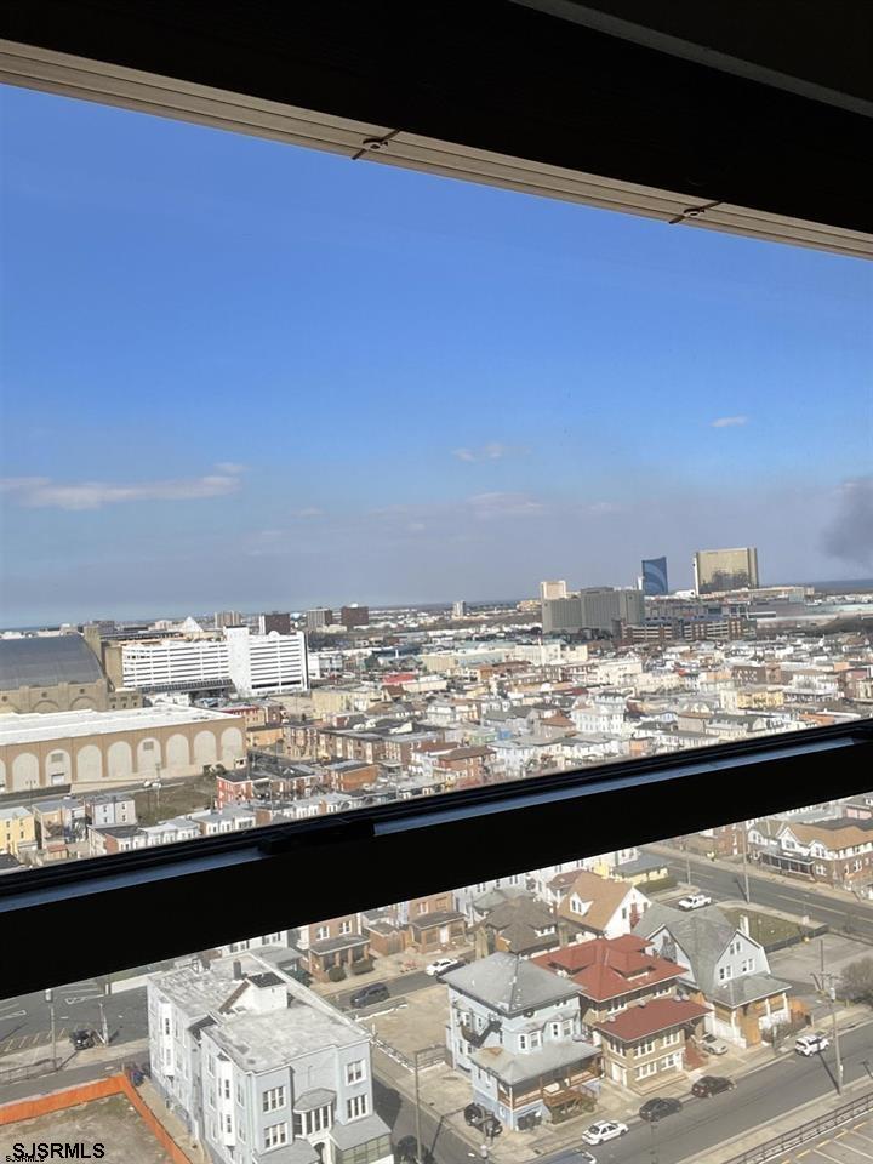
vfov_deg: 60.0
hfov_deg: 46.8
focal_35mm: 30
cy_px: 582
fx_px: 1009
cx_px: 436
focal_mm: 2.71
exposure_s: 1/1795
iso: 25
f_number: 2.2
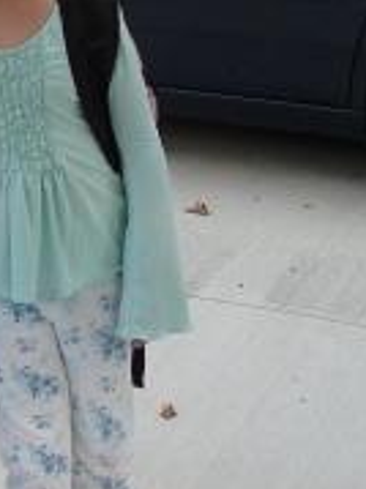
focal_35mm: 70
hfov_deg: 19.6
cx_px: -85
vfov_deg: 27.1
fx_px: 988
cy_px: 82
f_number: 3.3
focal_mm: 4.7
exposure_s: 1/100
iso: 100
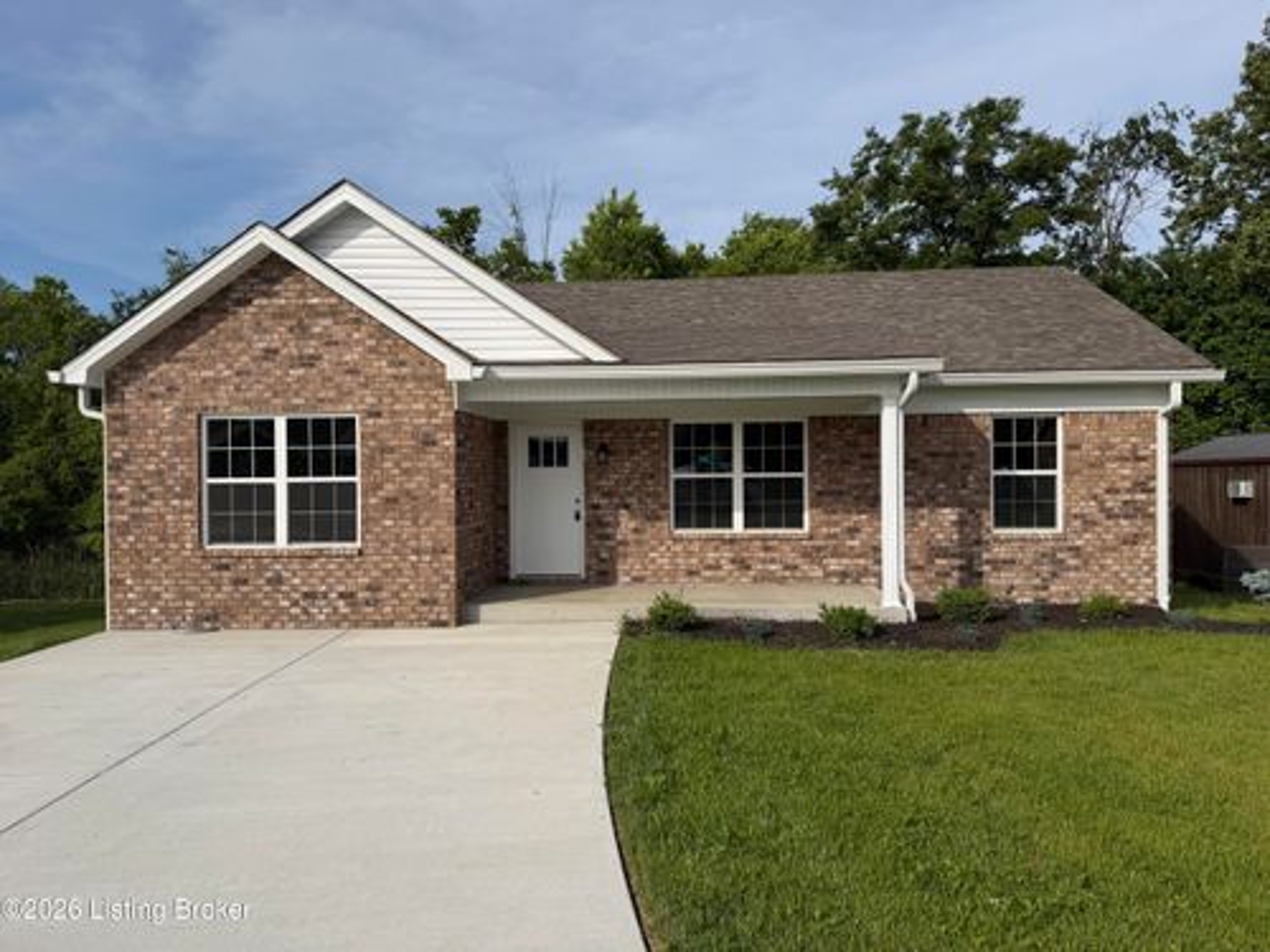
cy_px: 476
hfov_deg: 71.6
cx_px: 635
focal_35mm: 24
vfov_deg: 56.8
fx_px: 881
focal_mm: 6.76
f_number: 1.78
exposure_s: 1/6711
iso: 80
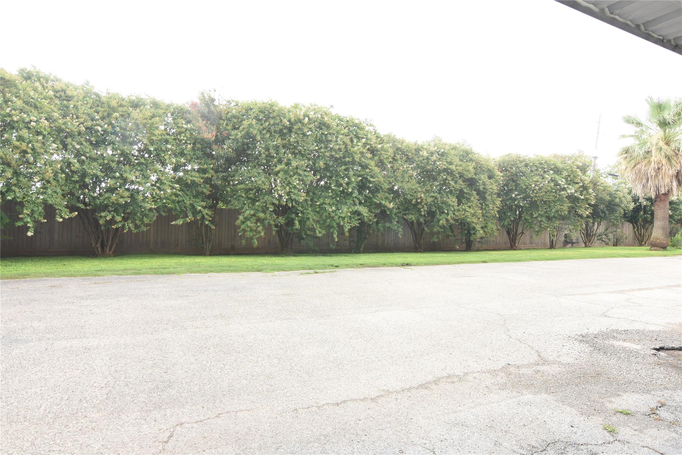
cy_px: 228
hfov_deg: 81.2
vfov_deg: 59.5
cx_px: 341
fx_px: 398
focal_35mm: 21
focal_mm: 14
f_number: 11
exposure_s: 1/6
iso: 160
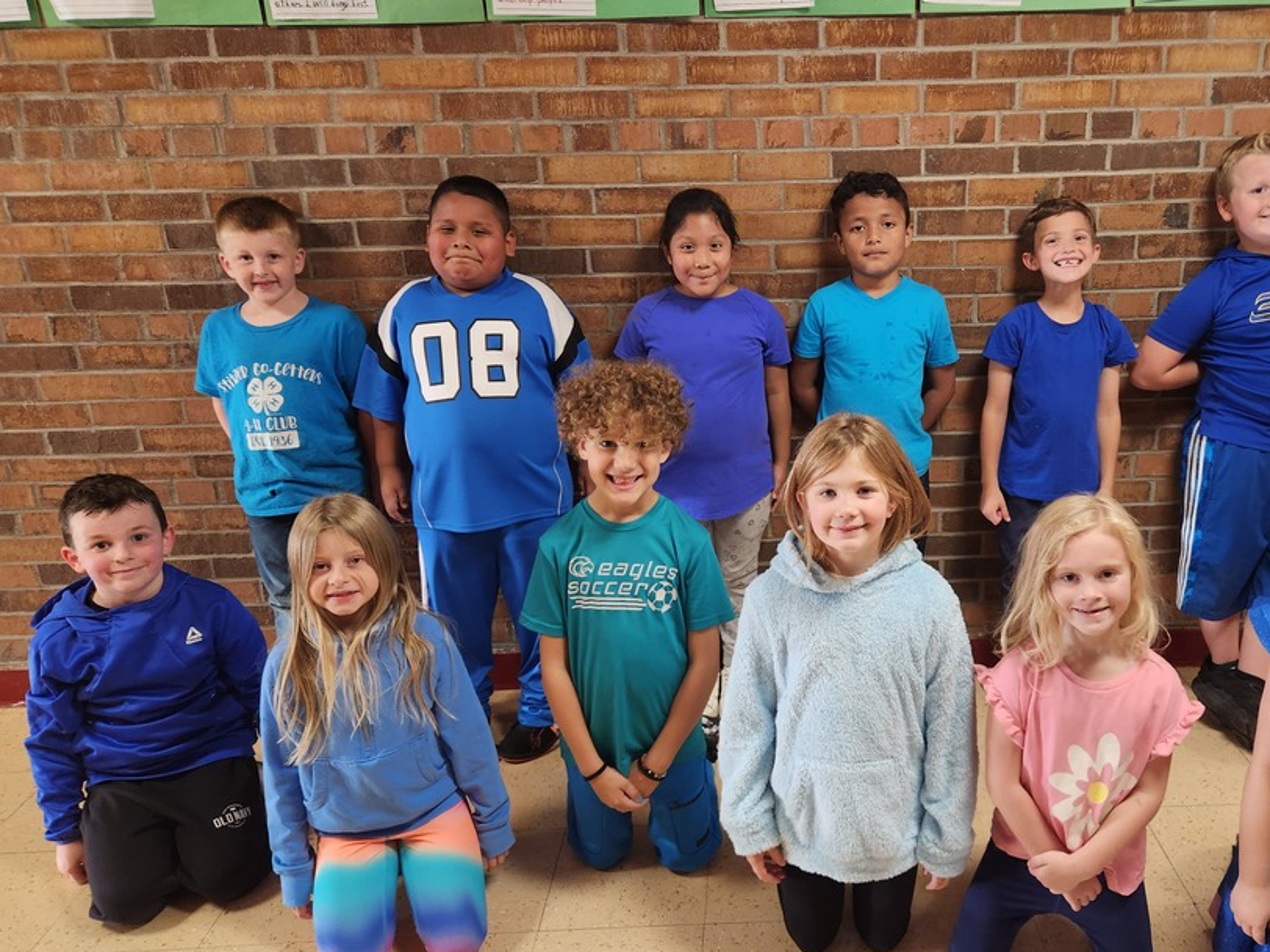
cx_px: 782
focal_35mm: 29
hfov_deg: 61.0
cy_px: 481
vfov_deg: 48.2
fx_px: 1064
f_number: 1.8
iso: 200
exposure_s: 1/120
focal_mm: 5.4
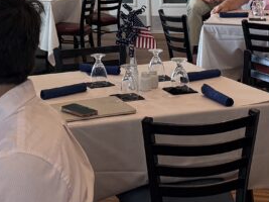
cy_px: -64
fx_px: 715
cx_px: 74
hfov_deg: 21.2
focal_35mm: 92
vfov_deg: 15.3
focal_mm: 6.76
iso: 200
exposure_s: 1/185
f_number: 1.78
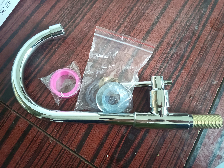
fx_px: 168
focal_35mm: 26
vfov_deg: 53.1
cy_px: 84
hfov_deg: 67.3
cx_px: 112
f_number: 1.8
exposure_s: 1/100
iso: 2352
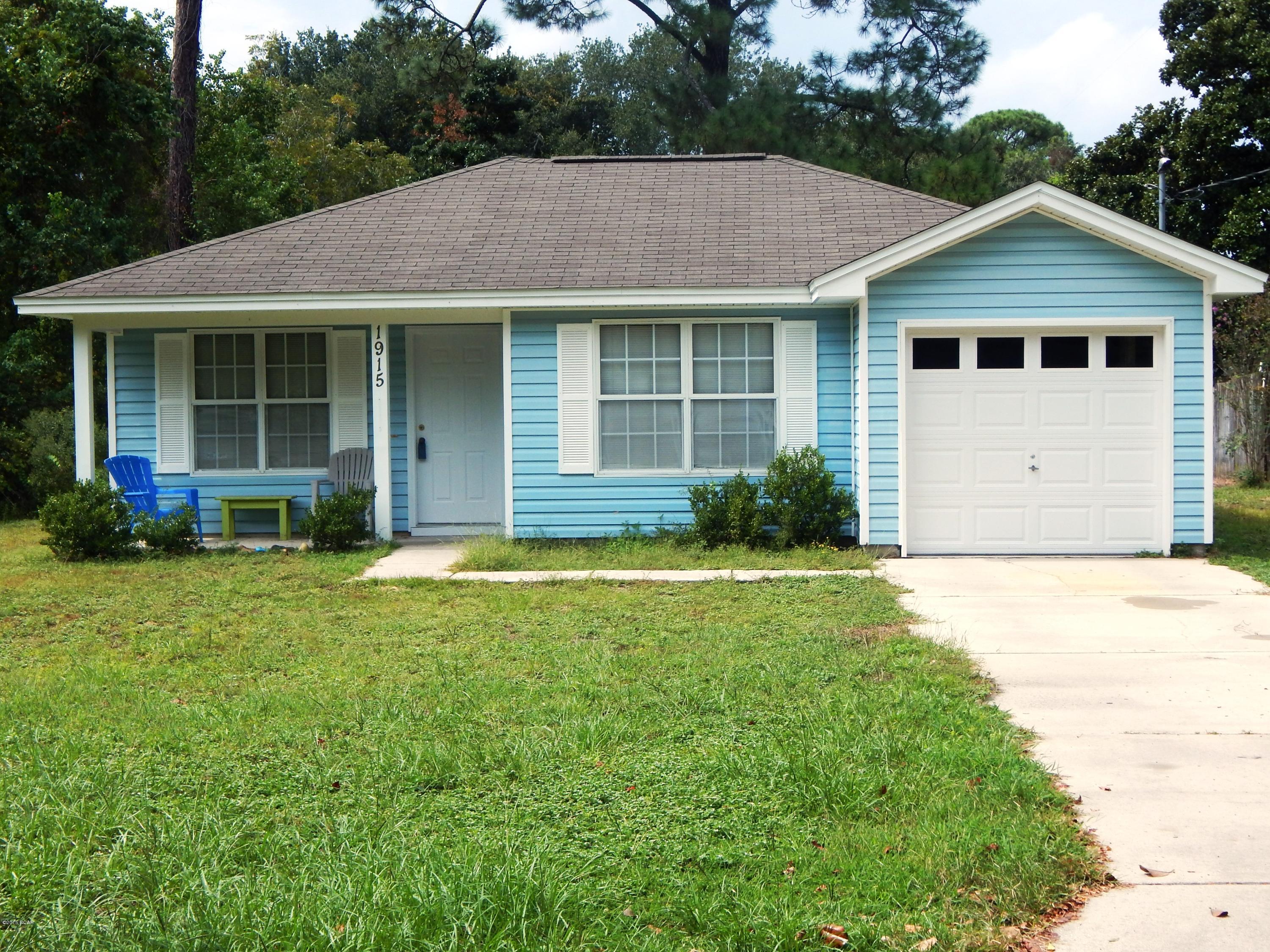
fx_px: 1981
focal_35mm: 54
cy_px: 476
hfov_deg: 35.5
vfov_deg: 27.0
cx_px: 635
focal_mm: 9.7
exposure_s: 1/1000
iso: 125
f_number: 3.8
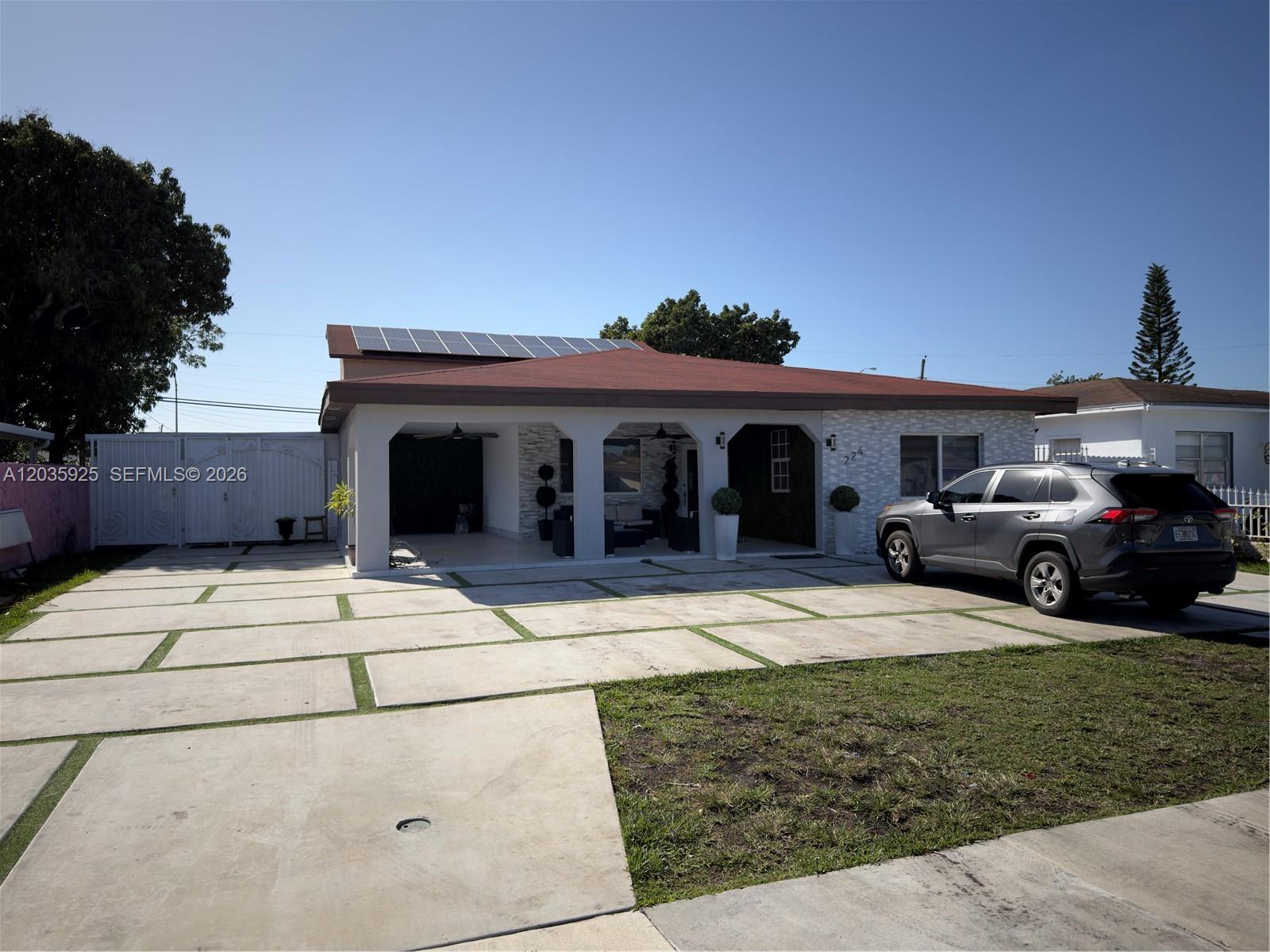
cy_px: 476
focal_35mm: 24
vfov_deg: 56.8
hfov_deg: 71.6
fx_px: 881
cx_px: 635
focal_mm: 6.76
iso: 80
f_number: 1.78
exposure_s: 1/7752
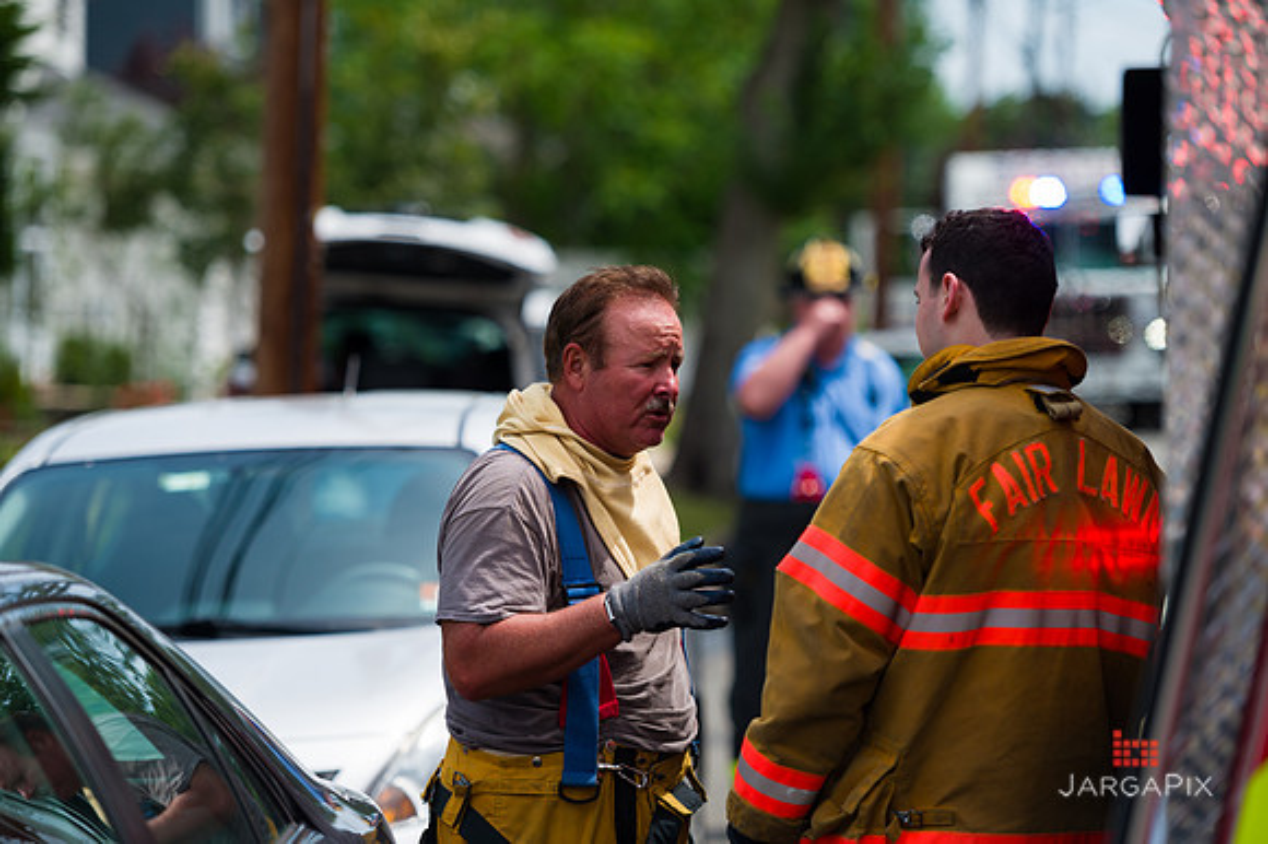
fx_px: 5280
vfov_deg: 9.1
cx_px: 634
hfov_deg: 13.7
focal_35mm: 150
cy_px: 422
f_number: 3.2
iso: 200
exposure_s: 1/3200
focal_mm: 150
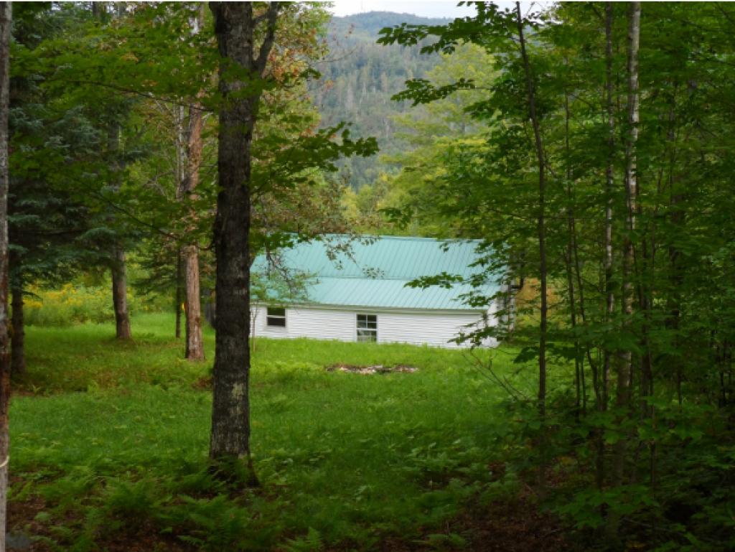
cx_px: 368
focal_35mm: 53
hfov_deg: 36.2
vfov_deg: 27.5
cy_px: 276
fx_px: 1126
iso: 80
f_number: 4
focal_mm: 8.7
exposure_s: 1/180
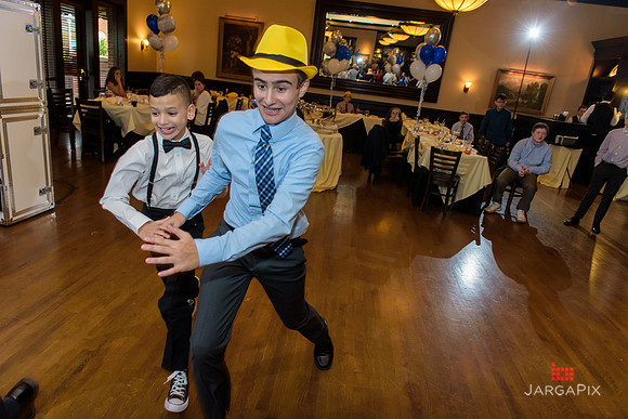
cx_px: 314
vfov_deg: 53.2
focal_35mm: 24
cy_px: 210
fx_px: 419
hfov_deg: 73.7
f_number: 3.2
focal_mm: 24
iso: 1600
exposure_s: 1/125
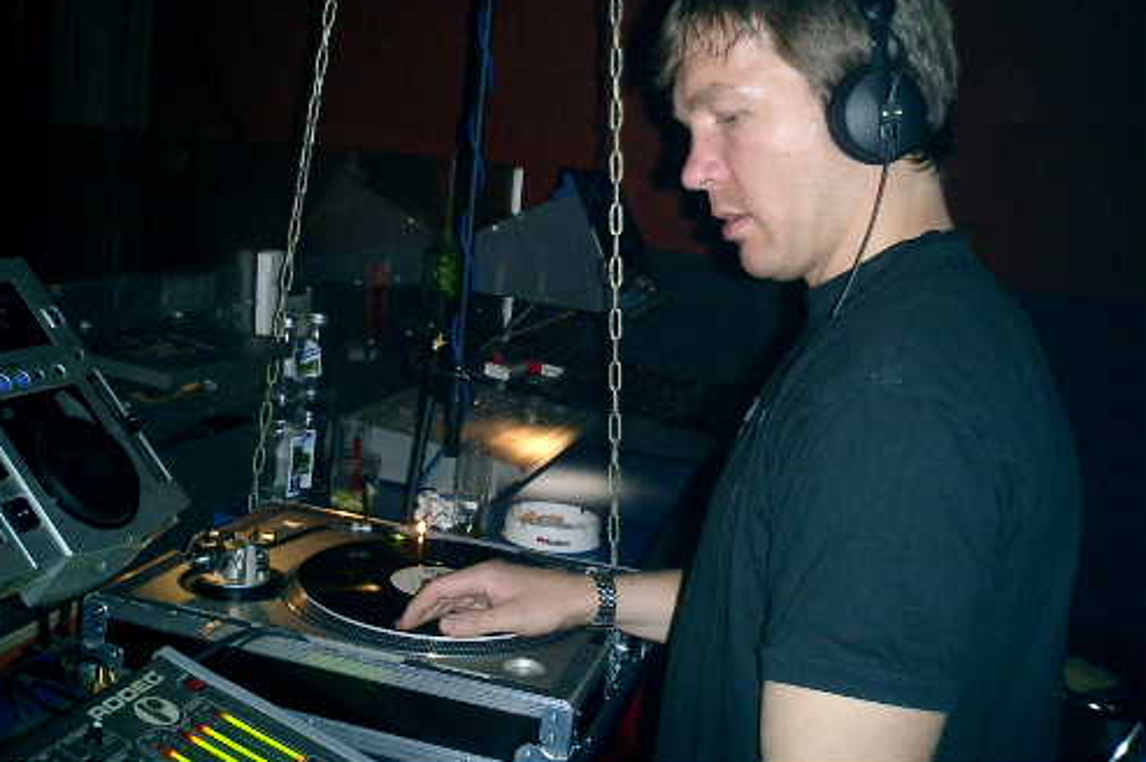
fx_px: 1209
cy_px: 336
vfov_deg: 35.0
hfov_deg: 50.7
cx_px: 572
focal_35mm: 38
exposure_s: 1/30
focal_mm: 7.5
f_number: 3.2
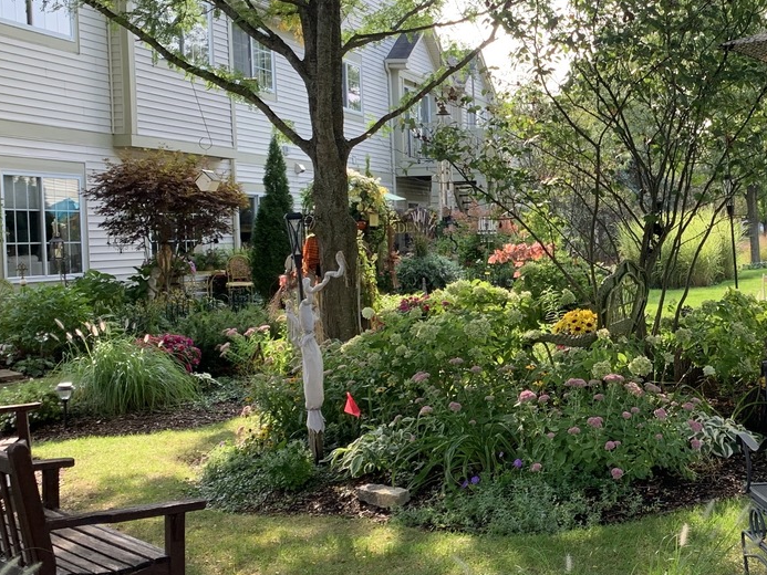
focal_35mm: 54
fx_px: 1197
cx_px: 645
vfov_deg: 27.0
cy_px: 295
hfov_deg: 34.1
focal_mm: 4.25
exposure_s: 1/206
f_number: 1.8
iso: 25
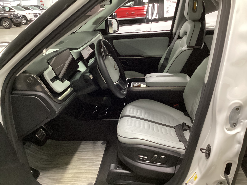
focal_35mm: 31
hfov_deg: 58.4
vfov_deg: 45.4
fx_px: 221
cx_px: 124
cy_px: 92
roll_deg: +3.3
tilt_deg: -22.3
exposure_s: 1/25
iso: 500
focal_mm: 3.3
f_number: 2.4
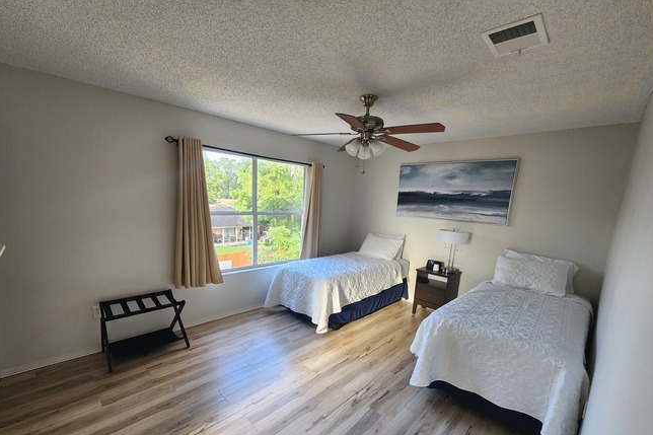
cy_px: 251
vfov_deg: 80.6
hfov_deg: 104.3
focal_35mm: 14
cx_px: 320
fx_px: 254
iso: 125
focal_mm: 2.2
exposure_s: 1/60
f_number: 2.2
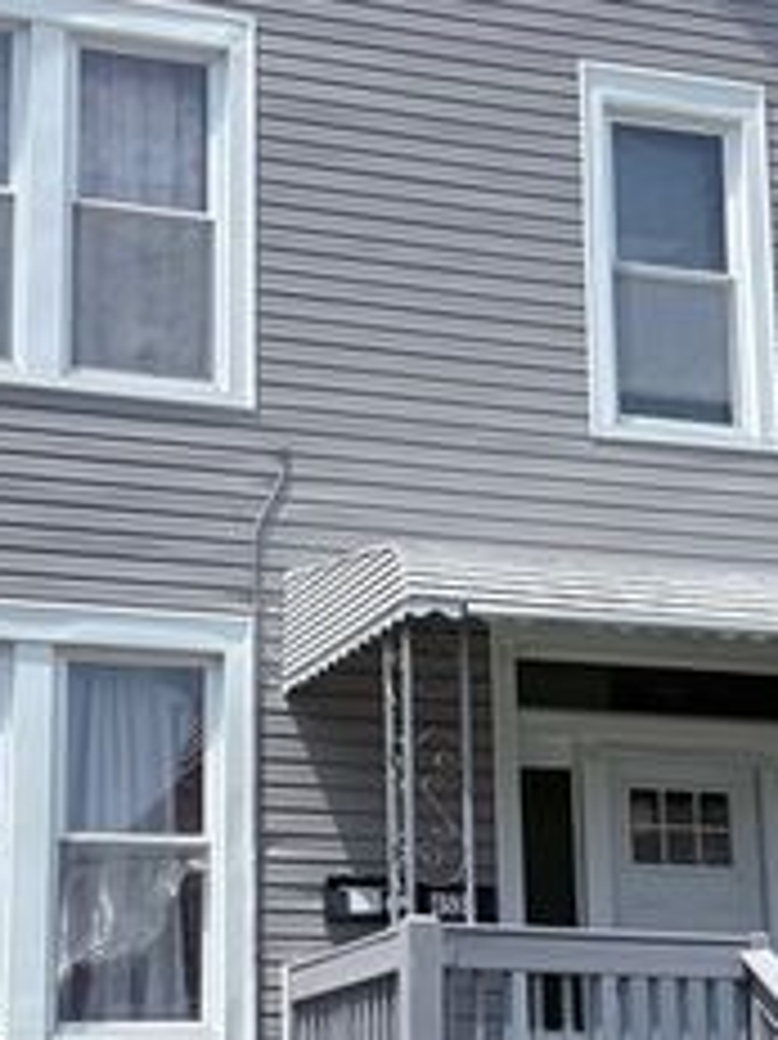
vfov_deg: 26.0
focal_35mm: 75
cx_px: 378
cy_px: 597
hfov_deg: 19.6
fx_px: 2250
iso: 50
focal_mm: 5.96
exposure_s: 1/3831
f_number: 1.6
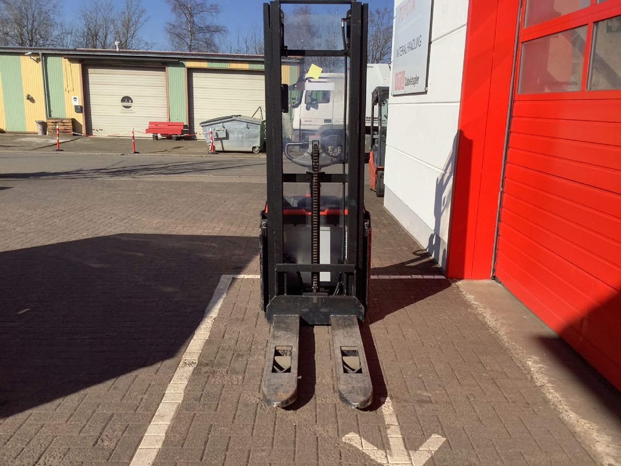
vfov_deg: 45.4
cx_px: 310
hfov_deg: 58.4
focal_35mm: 31
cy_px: 233
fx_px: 556
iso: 25
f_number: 2.4
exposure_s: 1/1274
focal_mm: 3.3
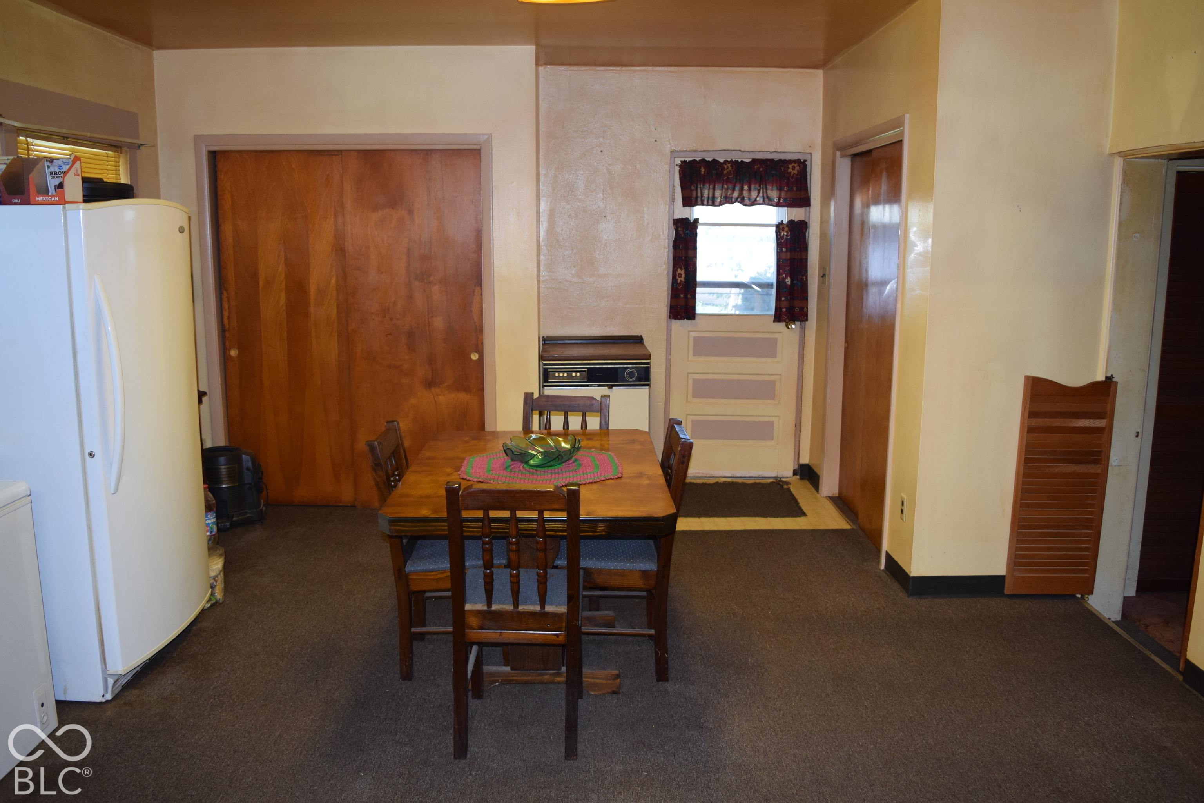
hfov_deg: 67.4
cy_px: 402
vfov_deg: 47.9
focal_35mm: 27
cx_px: 602
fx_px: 903
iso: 800
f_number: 4
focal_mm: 18
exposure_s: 1/80
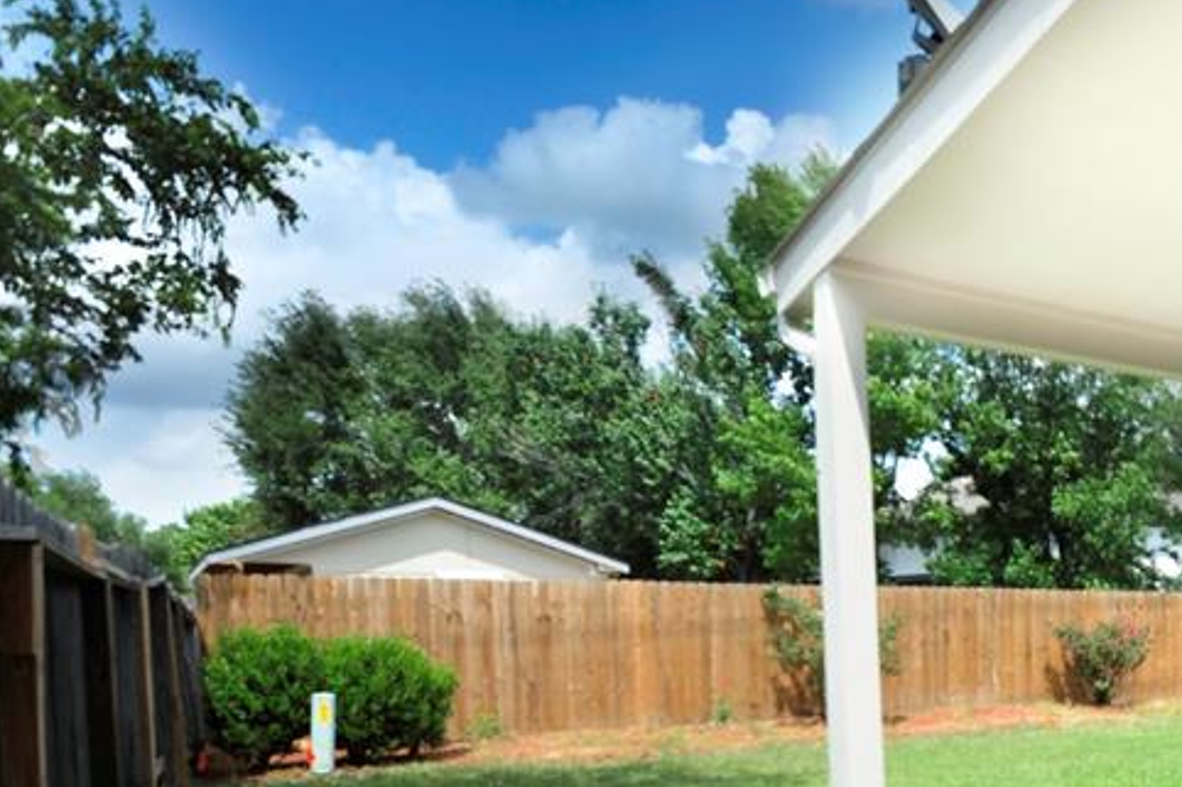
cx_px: 1209
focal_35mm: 34
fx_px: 1116
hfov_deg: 45.9
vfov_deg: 36.2
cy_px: 727
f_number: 8
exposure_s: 1/400
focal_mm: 16
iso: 320
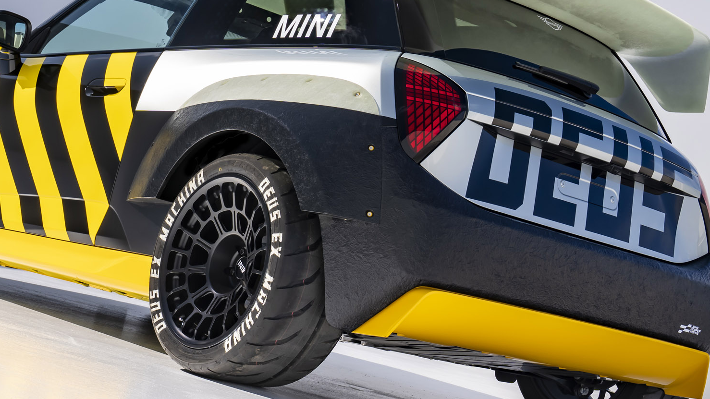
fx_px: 1449
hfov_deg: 27.5
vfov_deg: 15.7
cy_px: 150
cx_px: 294
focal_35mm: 77
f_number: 7.1
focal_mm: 31
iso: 100
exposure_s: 1/80
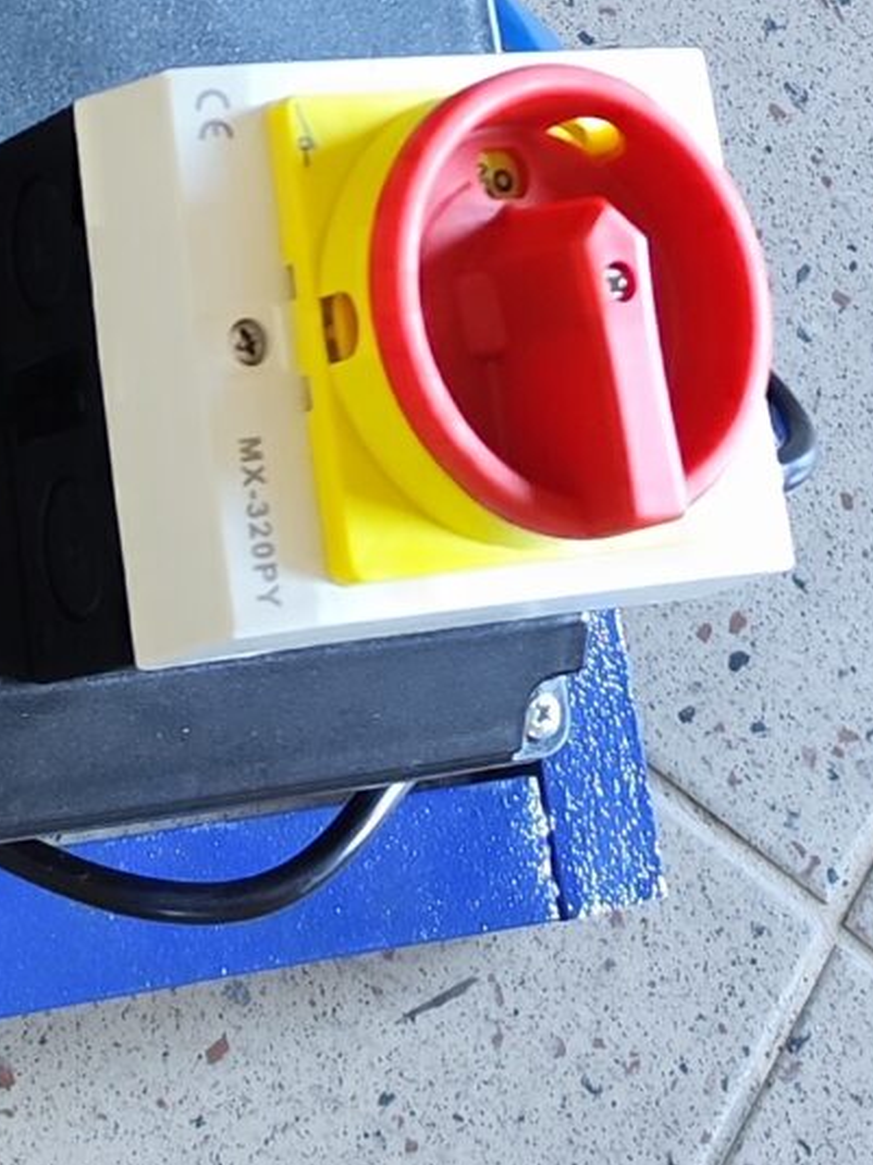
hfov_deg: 13.4
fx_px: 3700
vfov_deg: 15.4
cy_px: -947
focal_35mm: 110
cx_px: 244
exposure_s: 1/50
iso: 1381
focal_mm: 7.01
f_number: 1.69
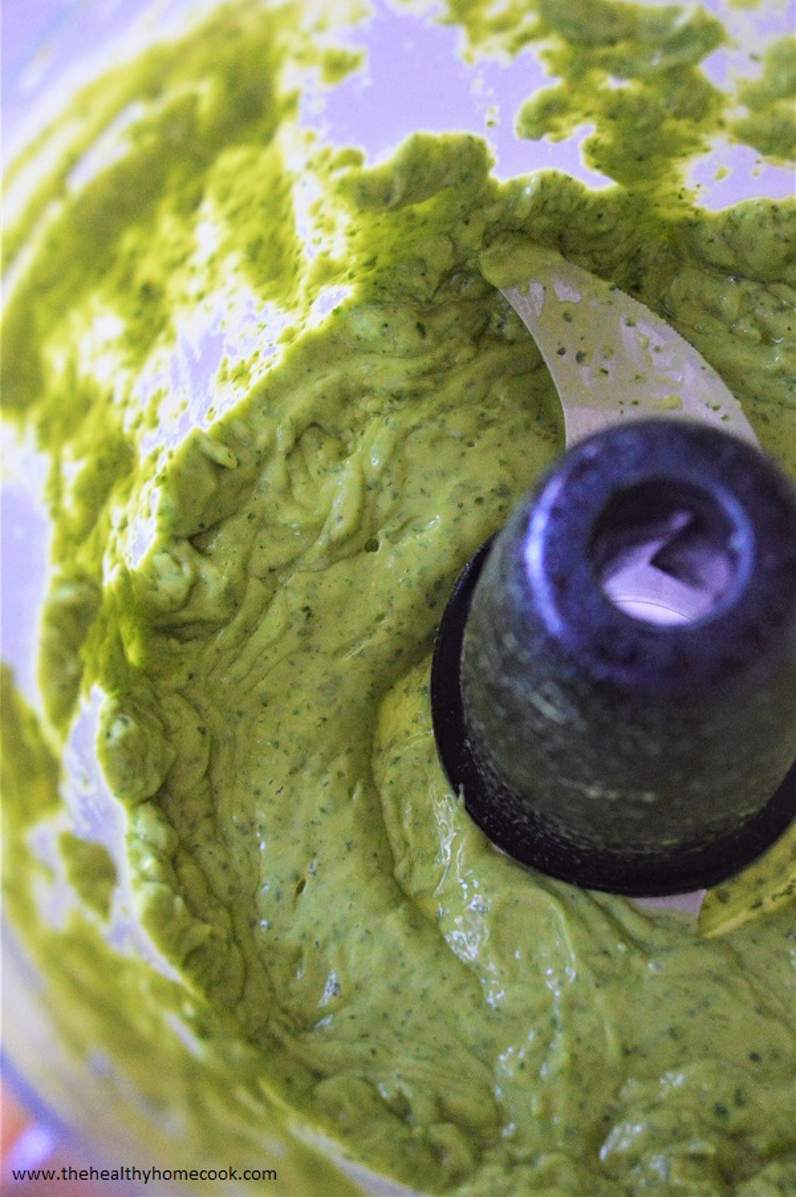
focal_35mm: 51
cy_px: 598
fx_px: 1694
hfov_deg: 26.4
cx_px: 398
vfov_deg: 38.9
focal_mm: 34
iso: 3200
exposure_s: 1/250
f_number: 5
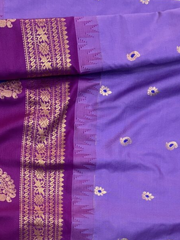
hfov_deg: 22.6
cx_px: 80
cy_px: 253
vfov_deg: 27.7
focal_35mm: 65
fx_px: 451
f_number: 1.5
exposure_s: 1/100
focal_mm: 5.7
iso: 80
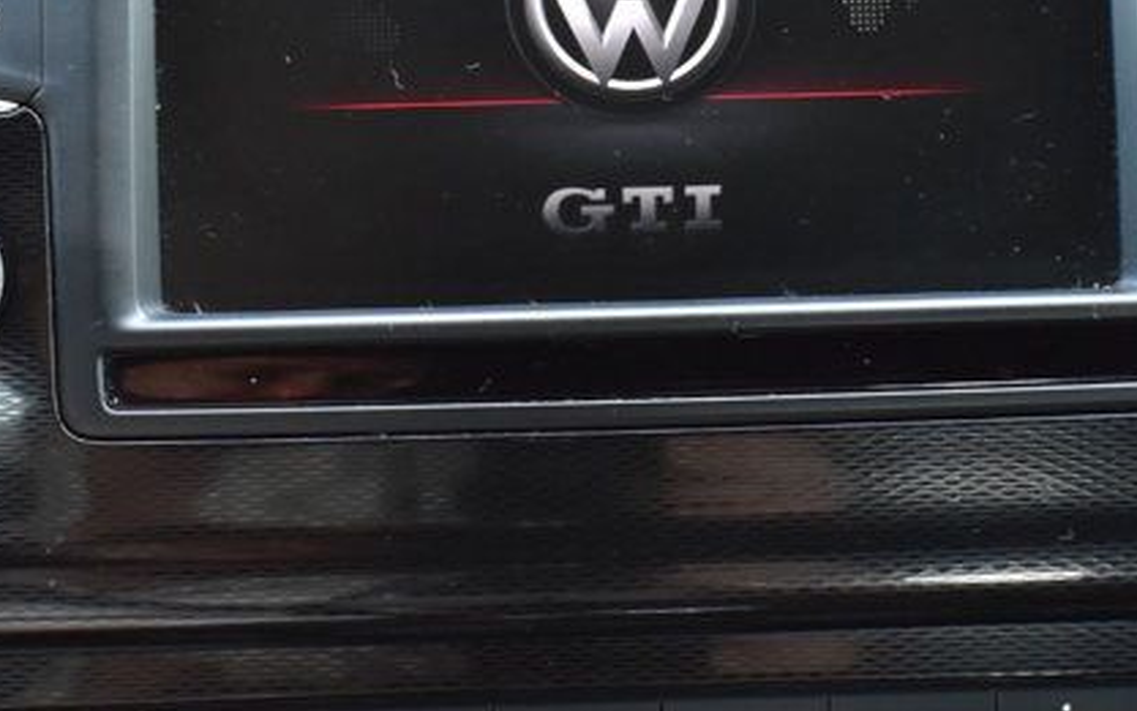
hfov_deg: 23.0
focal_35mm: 90
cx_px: 548
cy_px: 204
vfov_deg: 14.5
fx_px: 2790
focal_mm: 24
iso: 1400
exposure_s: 1/15
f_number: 6.3
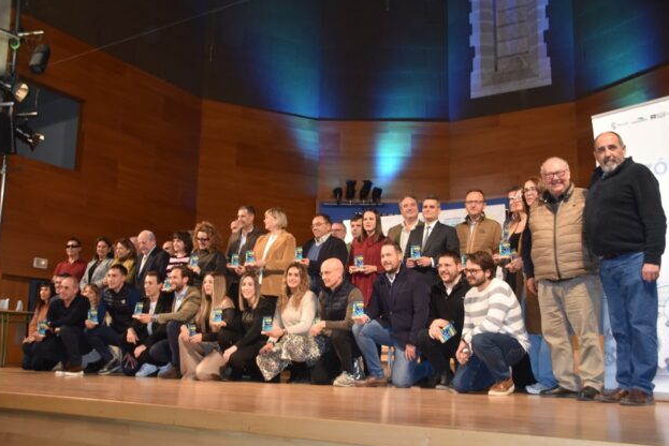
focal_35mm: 39
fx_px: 716
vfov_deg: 34.7
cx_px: 329
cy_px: 221
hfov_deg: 50.1
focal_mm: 25
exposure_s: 1/60
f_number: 4
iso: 720
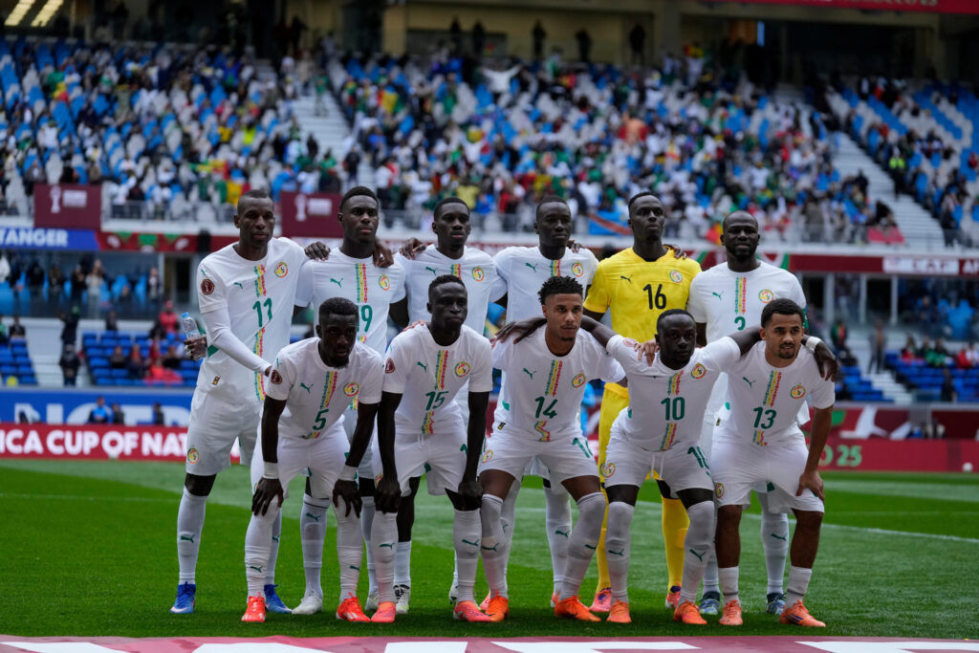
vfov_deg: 12.5
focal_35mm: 110
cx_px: 490
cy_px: 326
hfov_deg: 18.6
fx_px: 2992
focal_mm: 110
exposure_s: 1/1600
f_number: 3.2
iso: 1000
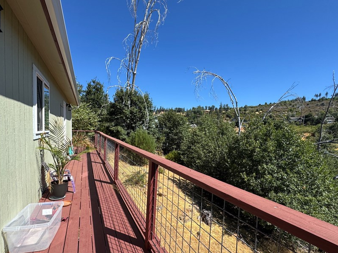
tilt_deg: -4.5
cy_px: 142
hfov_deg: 87.7
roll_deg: -2.5
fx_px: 176
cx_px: 166
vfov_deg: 71.3
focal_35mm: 18
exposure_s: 1/1420
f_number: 2.2
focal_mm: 2.22
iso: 50
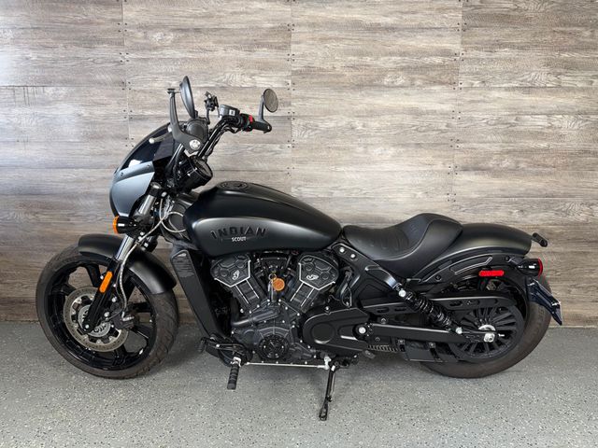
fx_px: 415
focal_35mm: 24
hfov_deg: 71.6
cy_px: 224
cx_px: 299
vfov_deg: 56.8
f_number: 1.78
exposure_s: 1/27
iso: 80
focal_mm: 6.76
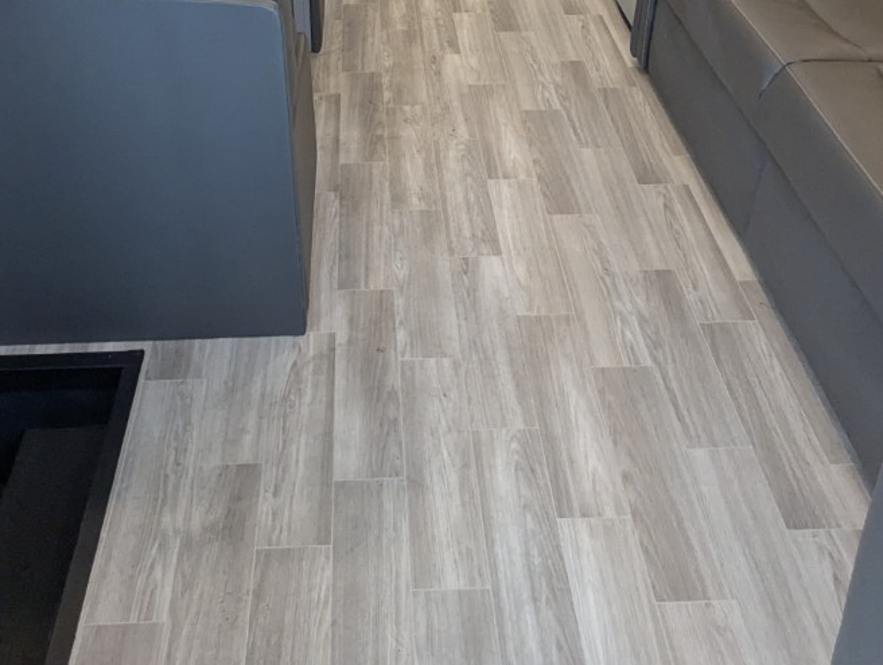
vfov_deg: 37.3
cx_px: 380
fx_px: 869
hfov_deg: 53.7
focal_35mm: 34
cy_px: -4
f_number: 2.2
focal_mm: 2.35
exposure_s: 1/151
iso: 349
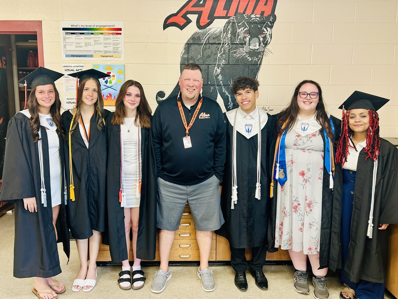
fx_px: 299
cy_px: 150
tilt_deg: -7.7
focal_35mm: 26
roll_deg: -0.4
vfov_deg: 53.1
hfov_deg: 67.3
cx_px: 199
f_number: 1.5
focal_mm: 5.7
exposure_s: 1/60
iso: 80
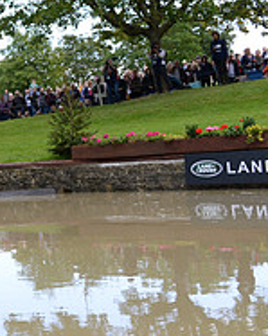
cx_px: -237
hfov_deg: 17.2
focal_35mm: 70
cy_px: 90
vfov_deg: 26.9
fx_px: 696
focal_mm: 24
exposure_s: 1/3200
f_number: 4
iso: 1600
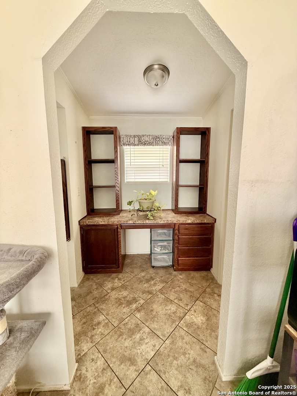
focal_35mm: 14
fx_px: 160
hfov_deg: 85.7
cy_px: 198
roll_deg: -0.6
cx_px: 148
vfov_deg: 102.1
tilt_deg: -7.4
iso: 400
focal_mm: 2.22
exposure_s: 1/60
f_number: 2.2
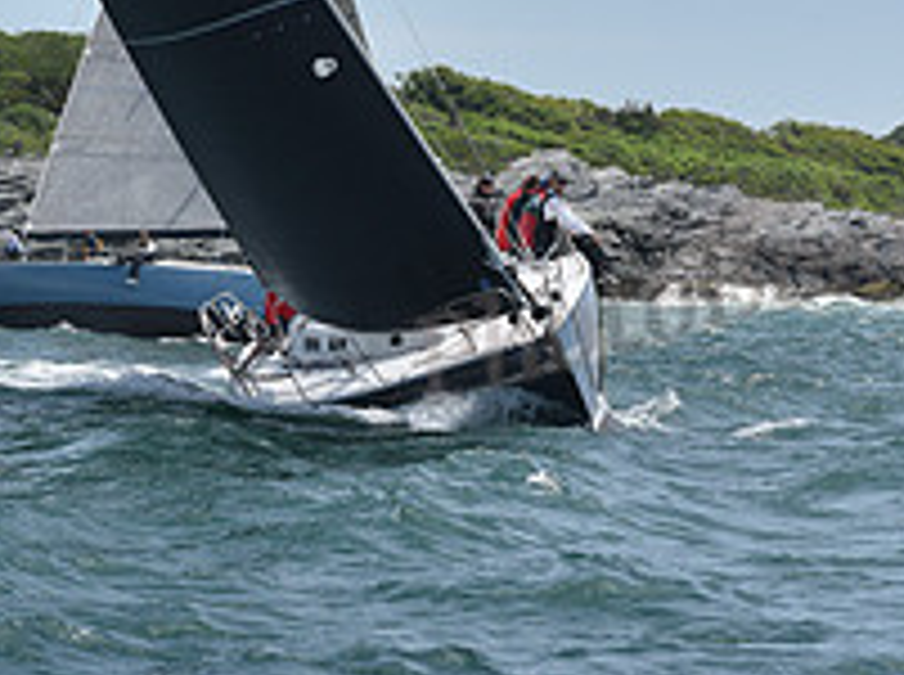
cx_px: 182
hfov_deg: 9.1
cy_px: -338
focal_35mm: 217
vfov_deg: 6.7
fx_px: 5657
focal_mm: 78
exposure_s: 1/1250
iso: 250
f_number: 7.1
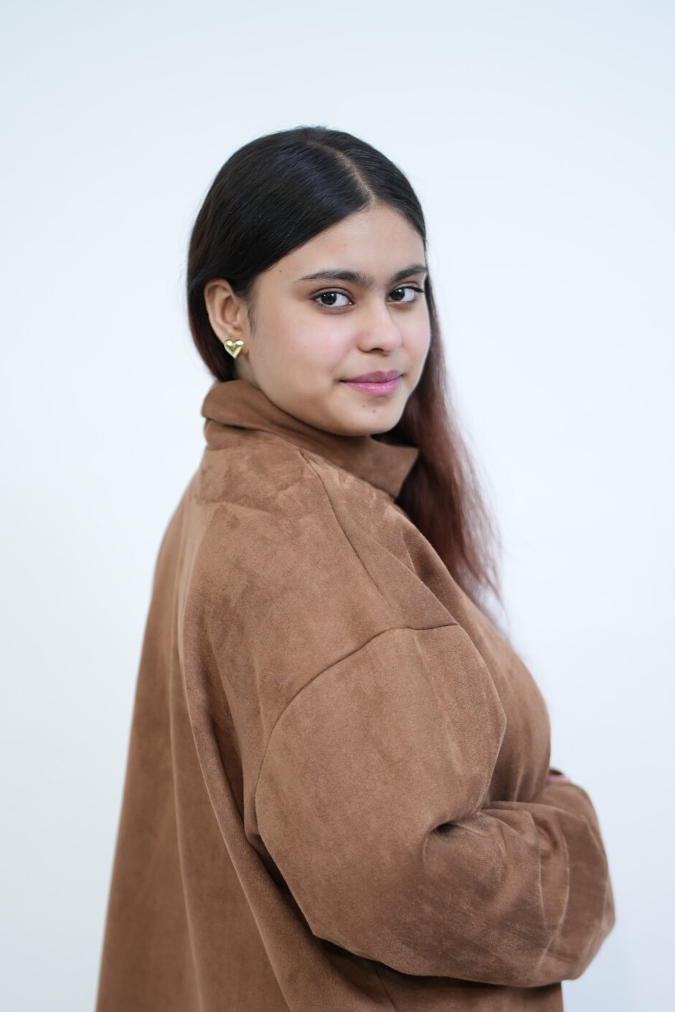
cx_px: 320
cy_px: 648
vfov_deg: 31.2
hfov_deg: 21.2
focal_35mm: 64
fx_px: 1799
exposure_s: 1/200
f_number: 1.4
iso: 160
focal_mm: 35
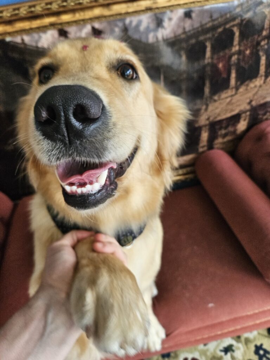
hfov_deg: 58.9
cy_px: 180
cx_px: 135
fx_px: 239
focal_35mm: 23
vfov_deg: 73.9
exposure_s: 1/207
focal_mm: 5.4
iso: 80
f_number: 1.8
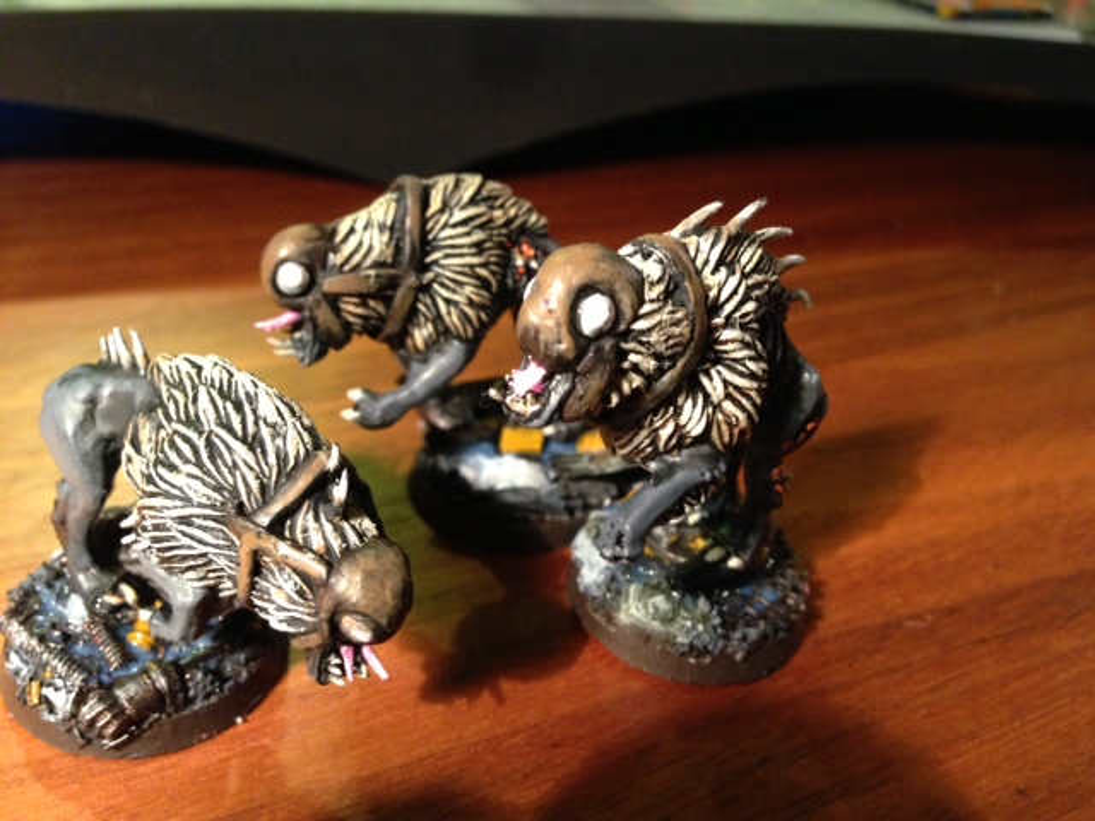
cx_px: 548
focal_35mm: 33
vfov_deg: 42.9
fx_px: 1044
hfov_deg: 55.4
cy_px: 410
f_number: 2.4
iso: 400
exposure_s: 1/20
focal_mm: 4.13
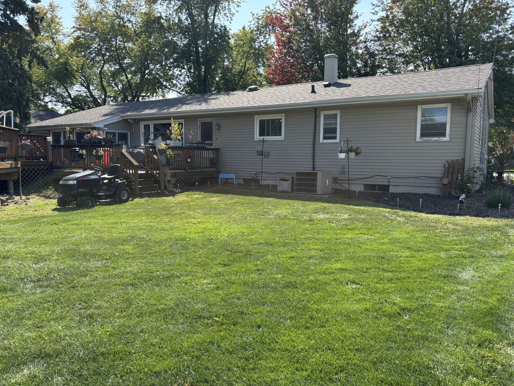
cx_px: 257
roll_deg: -0.3
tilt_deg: -5.2
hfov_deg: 67.3
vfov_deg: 53.1
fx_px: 386
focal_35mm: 26
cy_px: 193
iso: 50
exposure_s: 1/1220
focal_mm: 5.96
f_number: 1.6
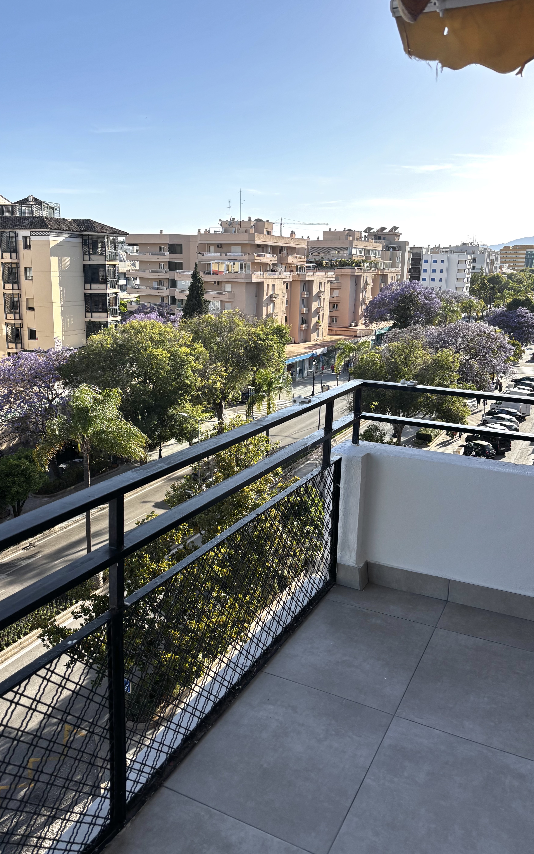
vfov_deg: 66.5
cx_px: 239
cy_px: 424
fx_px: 652
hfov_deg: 44.5
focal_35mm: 28
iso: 50
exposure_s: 1/2342
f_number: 1.6
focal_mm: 5.96
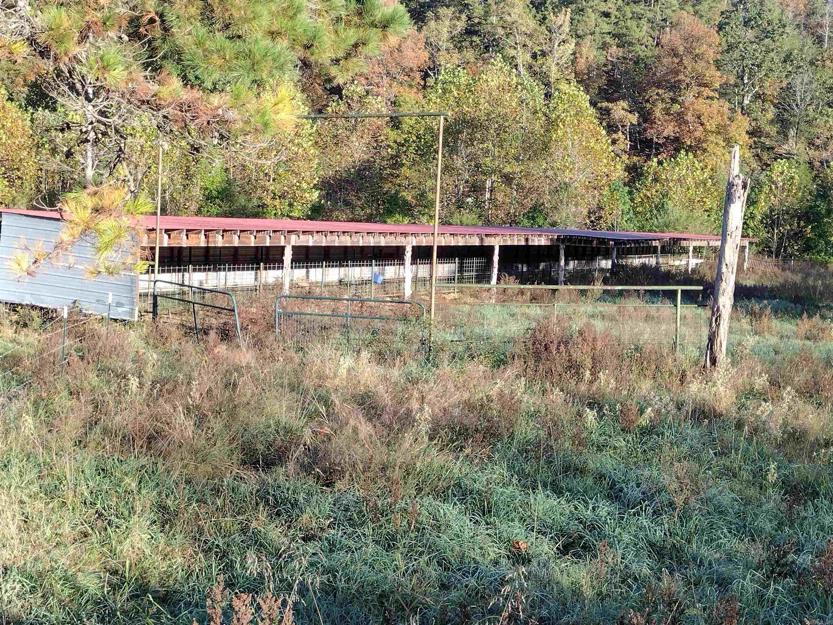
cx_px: 416
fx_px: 650
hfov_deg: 65.3
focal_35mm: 27
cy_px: 312
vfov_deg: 51.4
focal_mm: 4.71
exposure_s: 1/334
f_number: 1.7
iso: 100
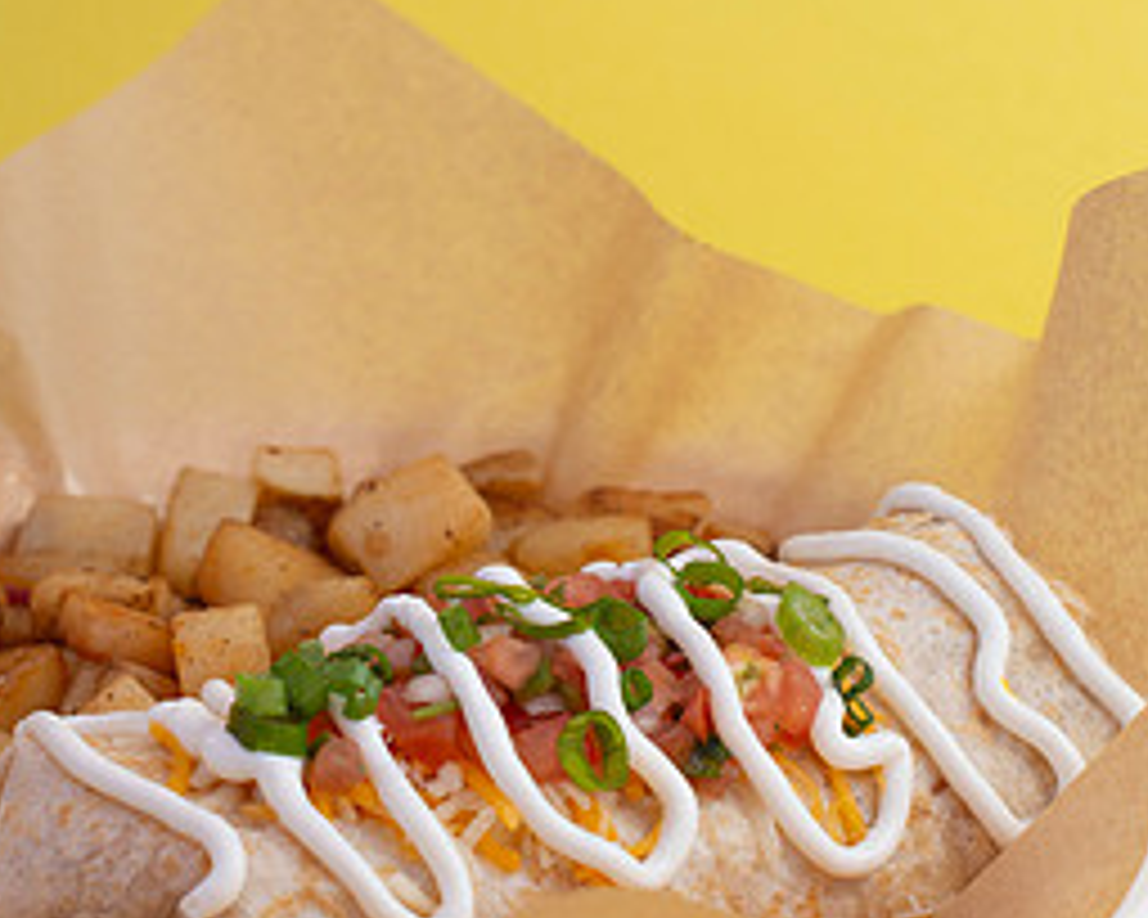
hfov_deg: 14.7
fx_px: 4451
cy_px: 334
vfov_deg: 11.8
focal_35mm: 131
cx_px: 407
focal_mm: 50
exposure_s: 1/200
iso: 200
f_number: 5.6
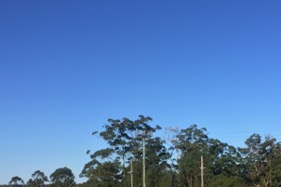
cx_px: 189
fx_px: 406
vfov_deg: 25.3
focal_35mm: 52
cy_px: 162
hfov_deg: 37.8
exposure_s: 1/1980
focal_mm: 4.15
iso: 32
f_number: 2.2
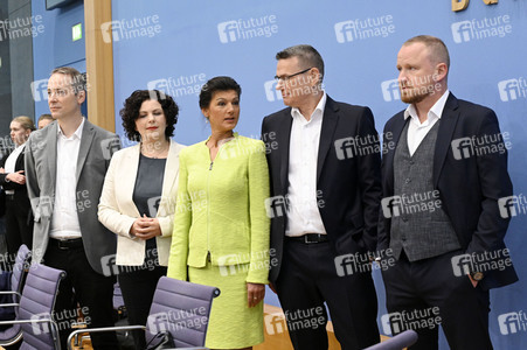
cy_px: 175
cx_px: 264
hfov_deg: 36.9
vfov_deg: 25.0
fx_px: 790
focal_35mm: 54
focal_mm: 54
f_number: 5.6
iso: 5000
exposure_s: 1/400
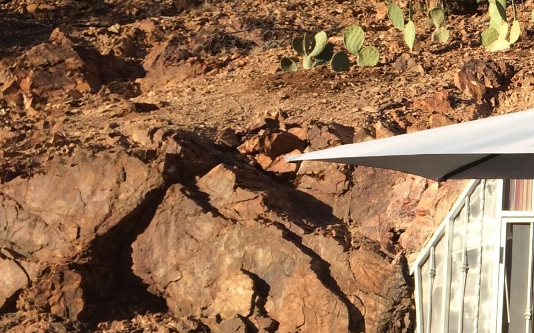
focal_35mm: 81
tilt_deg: +8.1
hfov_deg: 22.8
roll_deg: -0.1
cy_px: 201
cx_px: 688
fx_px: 1179
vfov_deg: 16.1
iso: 32
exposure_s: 1/1368
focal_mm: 4.15
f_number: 2.2
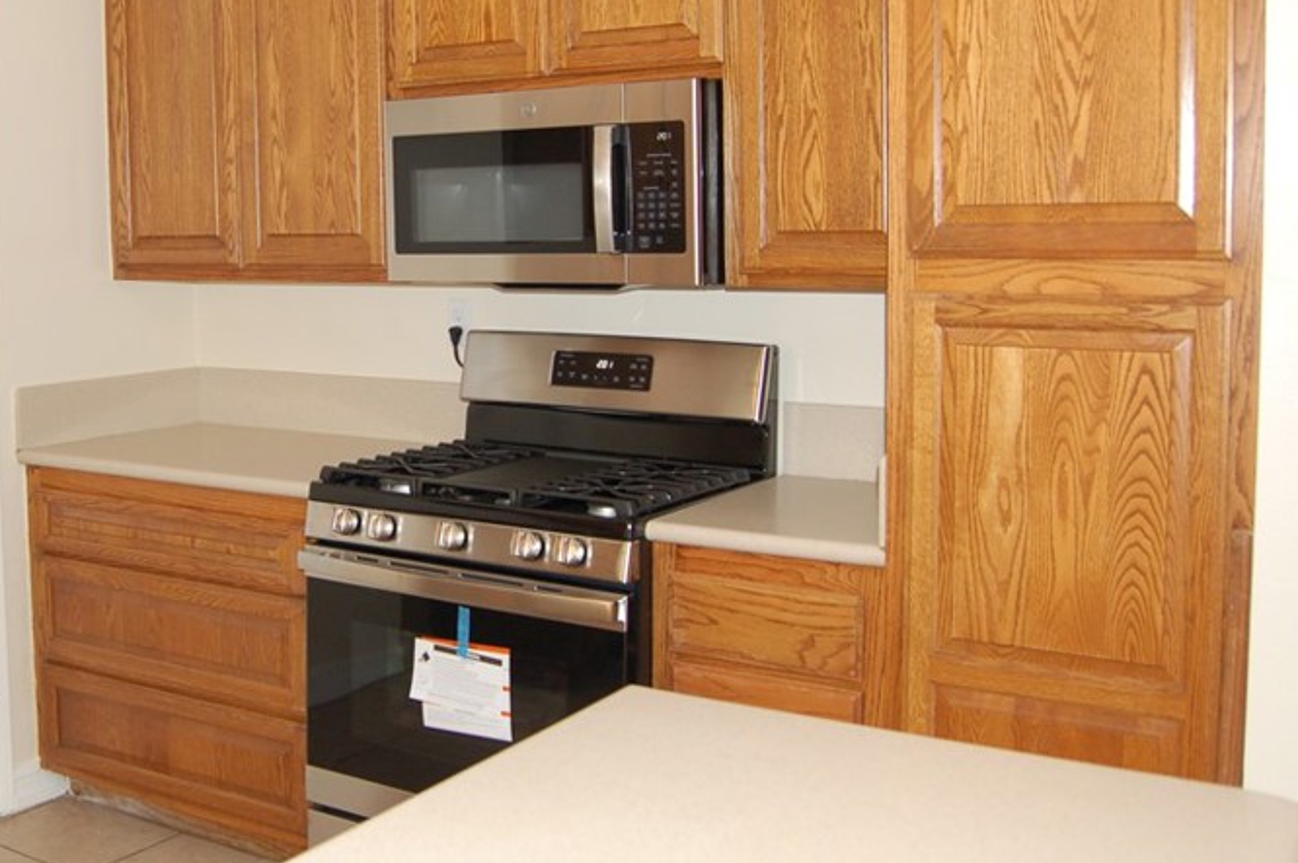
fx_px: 4567
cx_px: 425
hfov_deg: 16.1
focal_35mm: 127
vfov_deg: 10.8
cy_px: 312
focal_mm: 55
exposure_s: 1/60
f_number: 5.6
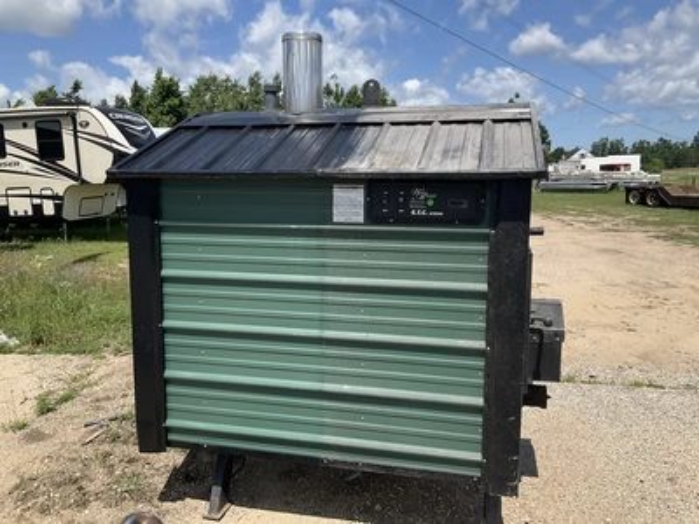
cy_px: 262
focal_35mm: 29
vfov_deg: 48.2
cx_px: 350
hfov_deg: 61.7
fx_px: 586
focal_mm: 3
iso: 25
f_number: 1.8
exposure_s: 1/1912
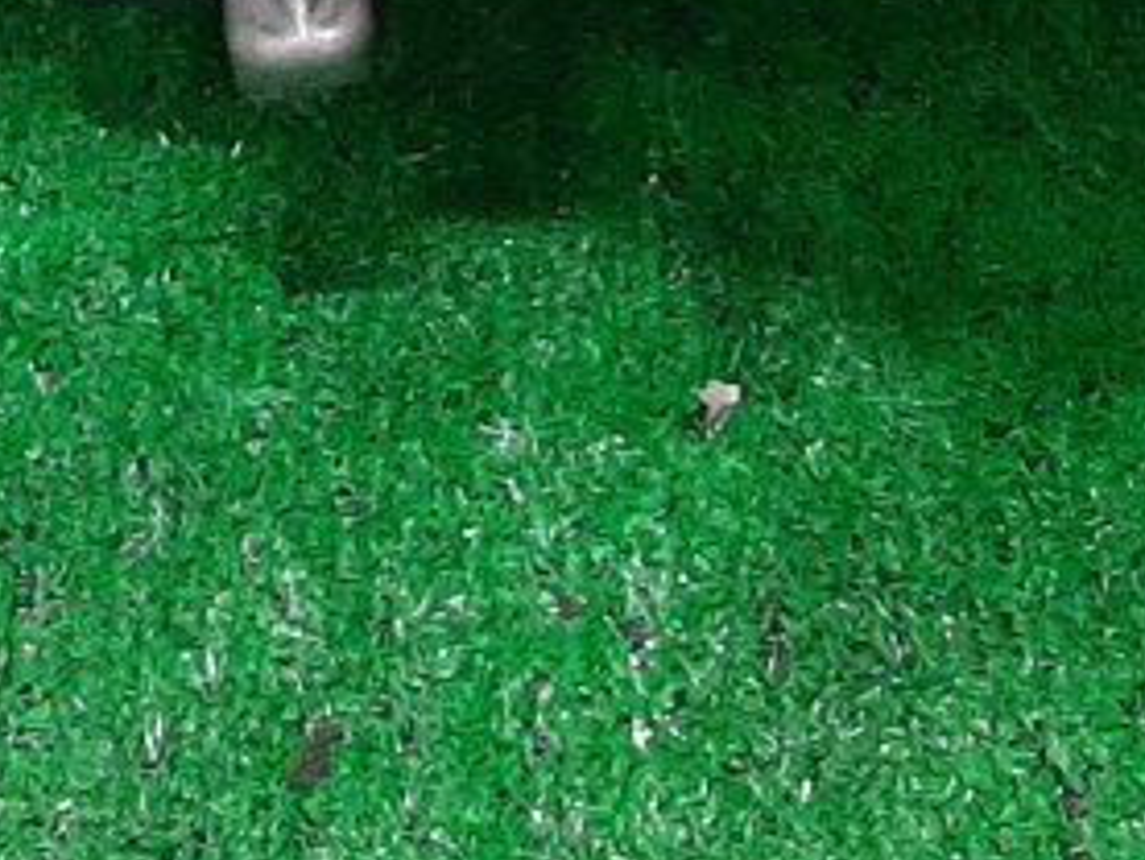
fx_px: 4467
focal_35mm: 135
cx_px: 153
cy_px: -802
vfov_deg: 10.2
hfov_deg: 14.5
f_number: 1.7
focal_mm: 3.93
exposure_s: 1/50
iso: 140
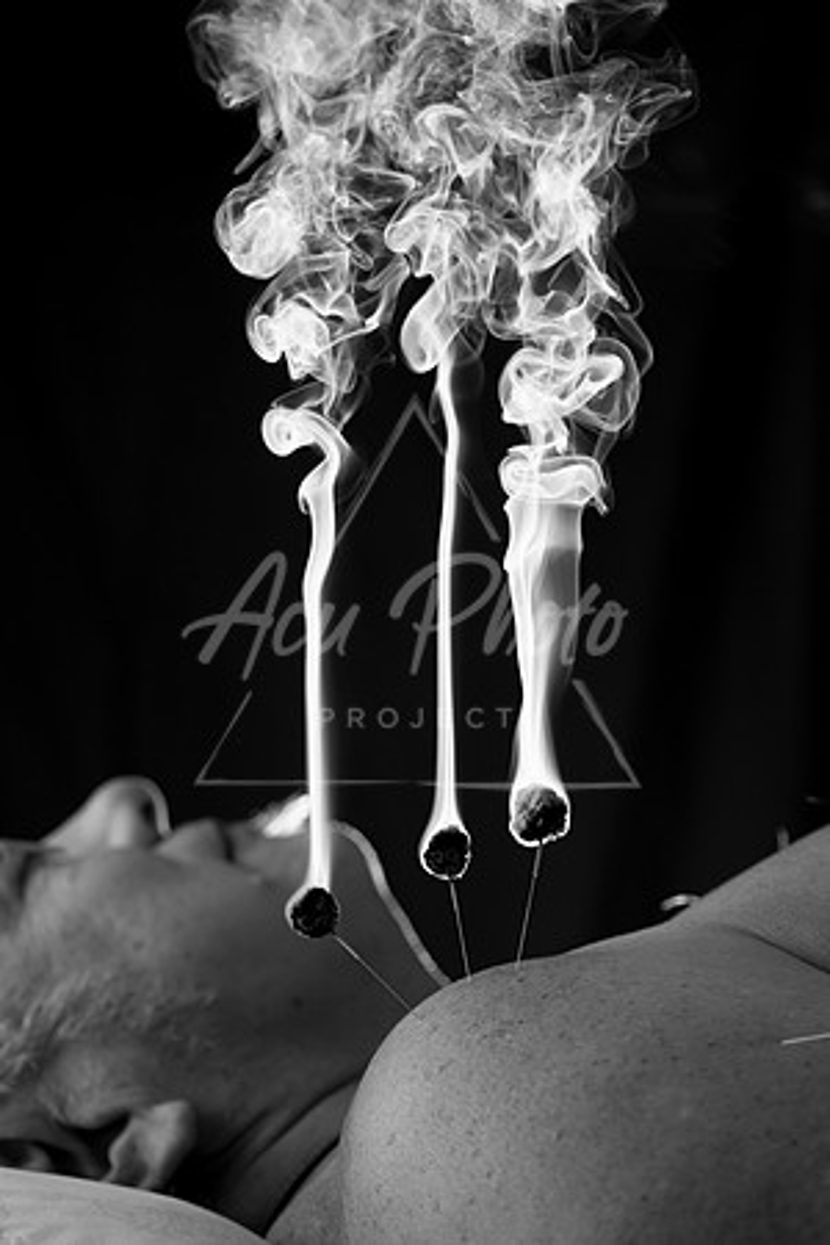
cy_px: 622
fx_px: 3631
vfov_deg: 19.5
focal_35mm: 105
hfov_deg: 13.0
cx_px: 415
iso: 800
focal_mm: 105
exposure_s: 1/200
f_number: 5
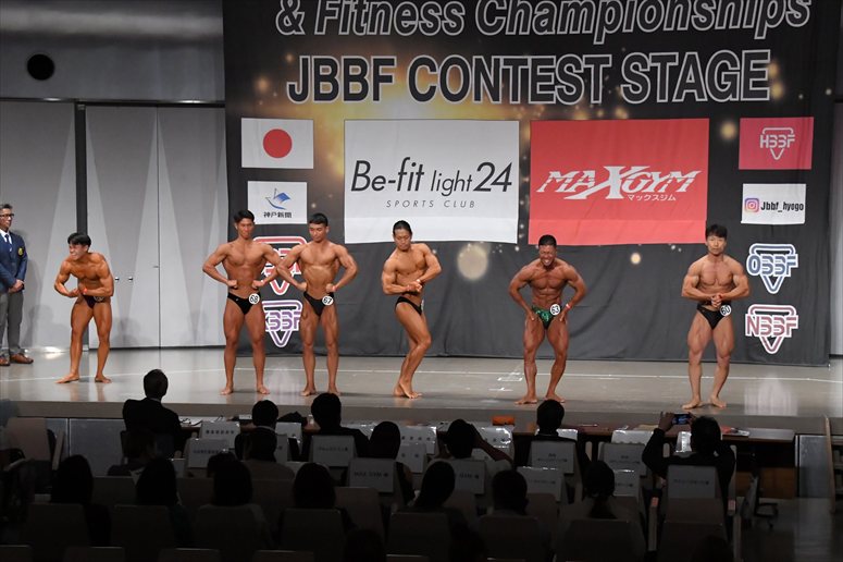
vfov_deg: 18.9
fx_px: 1685
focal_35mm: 72
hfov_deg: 28.1
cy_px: 281
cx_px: 422
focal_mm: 48
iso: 6400
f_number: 5.6
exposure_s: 1/400
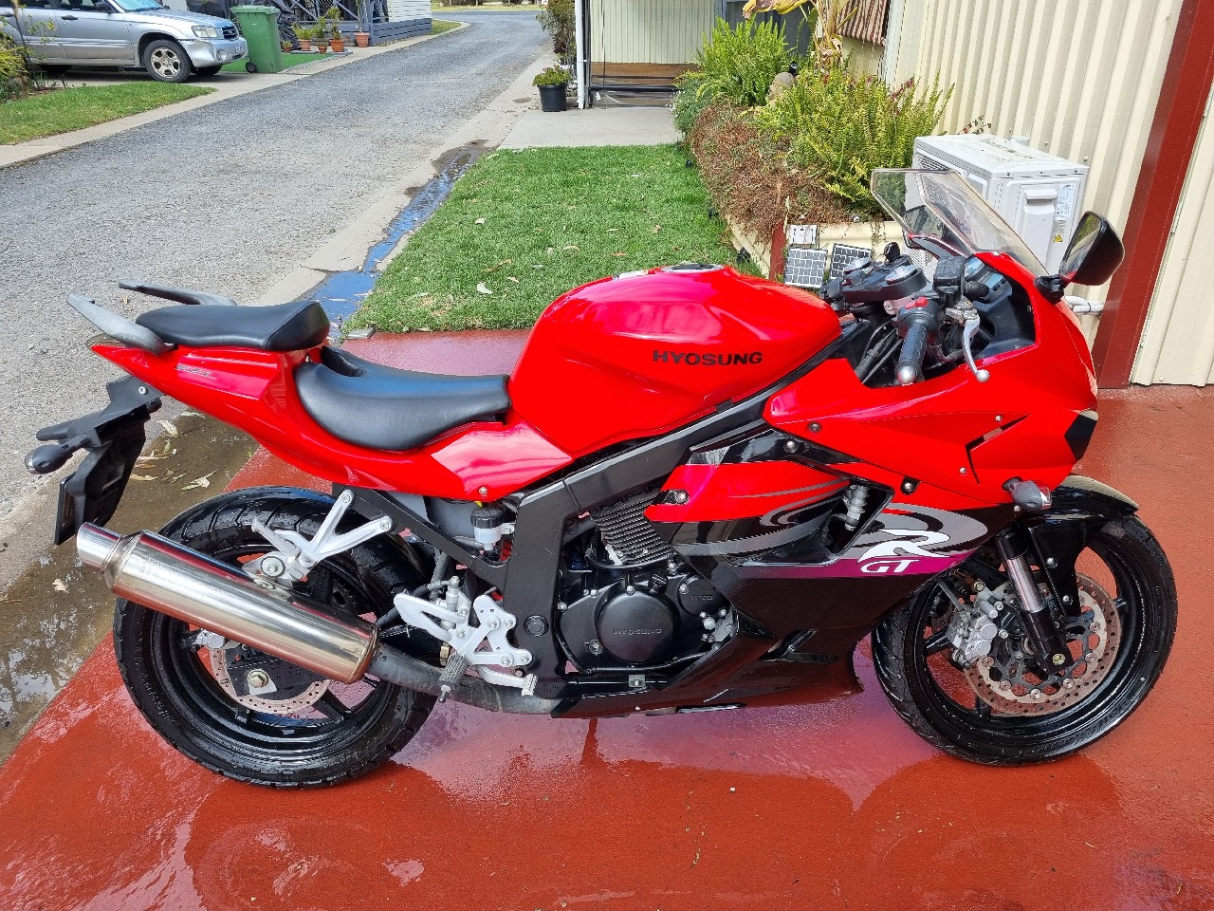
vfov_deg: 53.1
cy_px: 456
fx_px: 912
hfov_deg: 67.3
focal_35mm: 26
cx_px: 607
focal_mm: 5.4
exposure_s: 1/954
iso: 50
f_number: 1.8
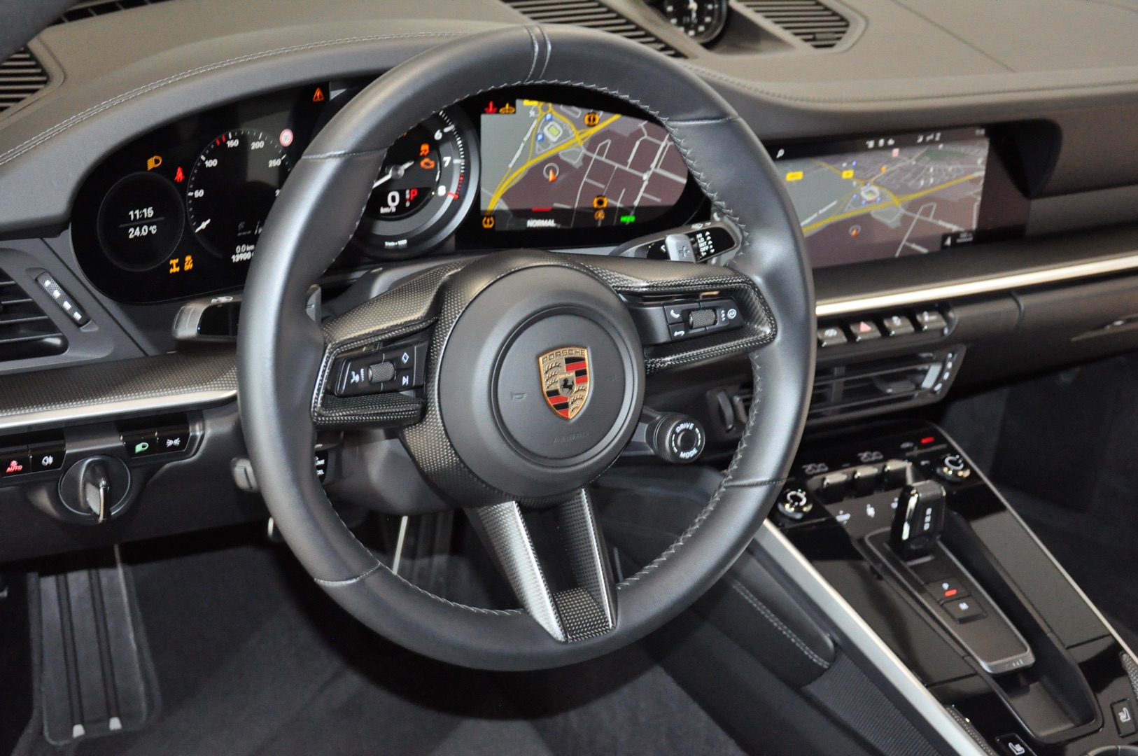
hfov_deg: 38.9
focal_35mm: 51
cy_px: 378
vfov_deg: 26.4
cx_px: 569
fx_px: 1610
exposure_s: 1/60
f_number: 5.6
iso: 3200
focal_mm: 34
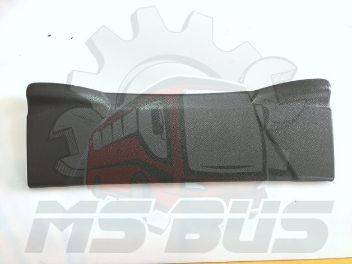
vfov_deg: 48.2
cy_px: 132
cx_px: 176
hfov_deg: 61.7
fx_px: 295
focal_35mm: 29
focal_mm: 4.15
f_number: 2.2
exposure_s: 1/33
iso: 100
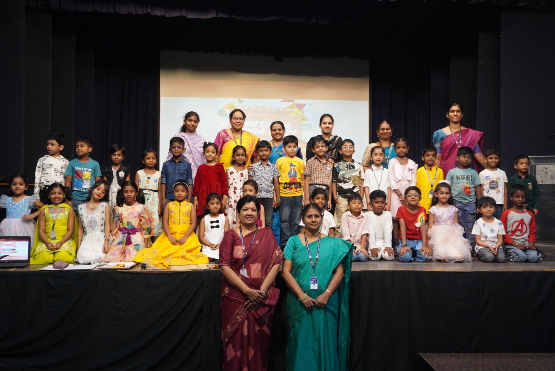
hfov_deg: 55.1
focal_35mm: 34
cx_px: 278
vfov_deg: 38.4
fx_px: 532
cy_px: 186
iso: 640
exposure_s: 1/40
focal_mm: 23
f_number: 4
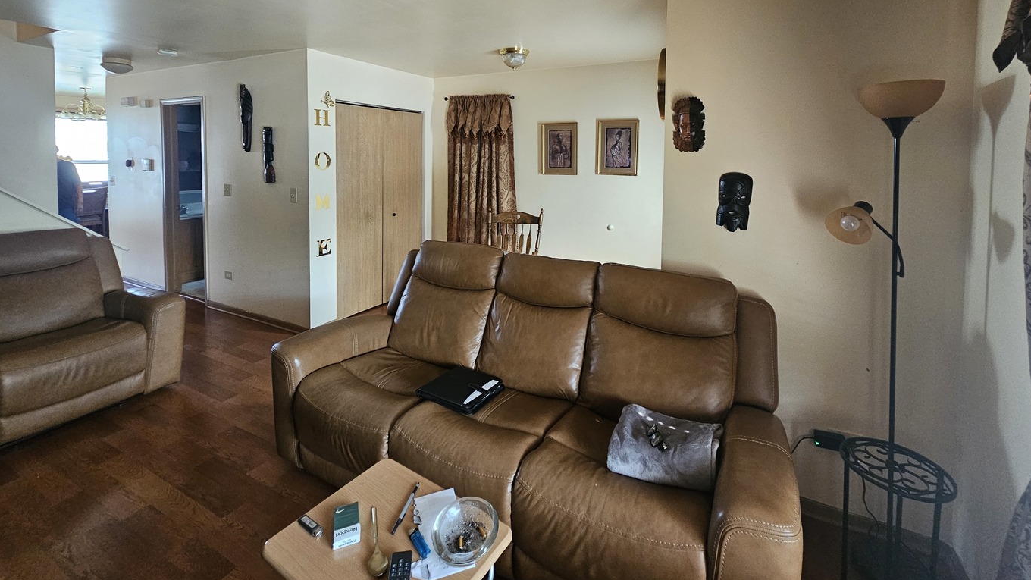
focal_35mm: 15
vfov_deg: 67.6
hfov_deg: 103.0
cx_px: 520
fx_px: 410
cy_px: 172
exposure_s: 1/60
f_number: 2.2
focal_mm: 2.2
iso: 400
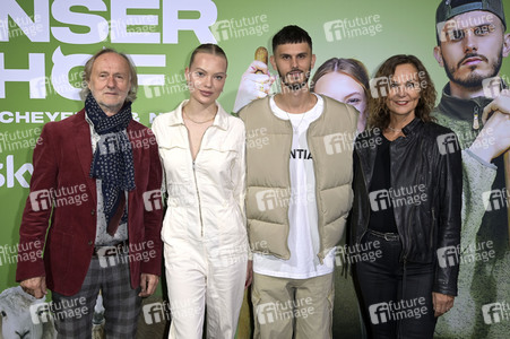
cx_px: 255
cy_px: 170
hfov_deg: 53.2
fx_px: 510
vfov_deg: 36.8
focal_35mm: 36
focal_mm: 36
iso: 640
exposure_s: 1/160
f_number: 5.6
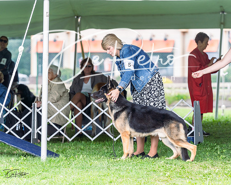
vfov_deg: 8.2
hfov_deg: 10.3
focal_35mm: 188
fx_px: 1285
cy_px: 92
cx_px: 116
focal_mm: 167
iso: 400
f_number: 4.5
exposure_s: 1/640
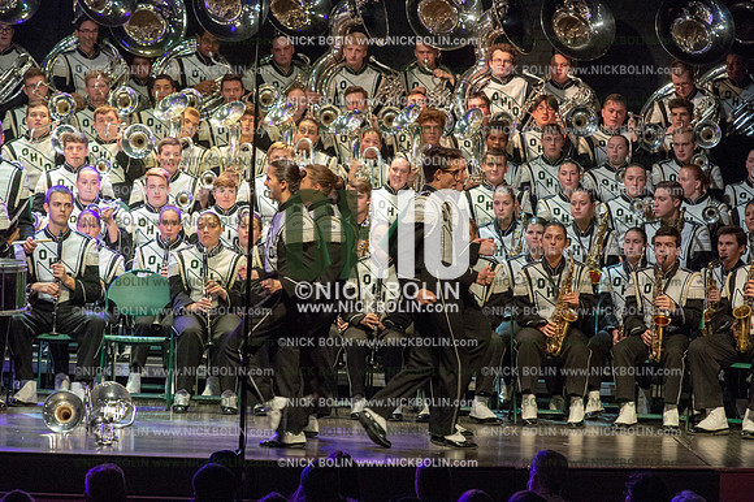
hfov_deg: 9.4
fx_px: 4605
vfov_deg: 6.2
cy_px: 251
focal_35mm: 220
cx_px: 377
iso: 8000
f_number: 7.1
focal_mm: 220
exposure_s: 1/200
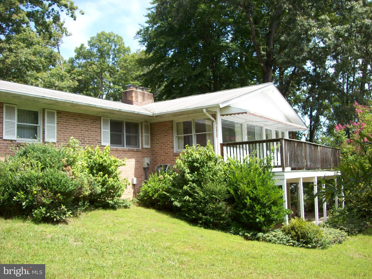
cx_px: 186
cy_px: 140
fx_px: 387
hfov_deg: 51.4
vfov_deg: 39.6
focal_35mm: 36
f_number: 2.7
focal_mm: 6
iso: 80
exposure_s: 1/479
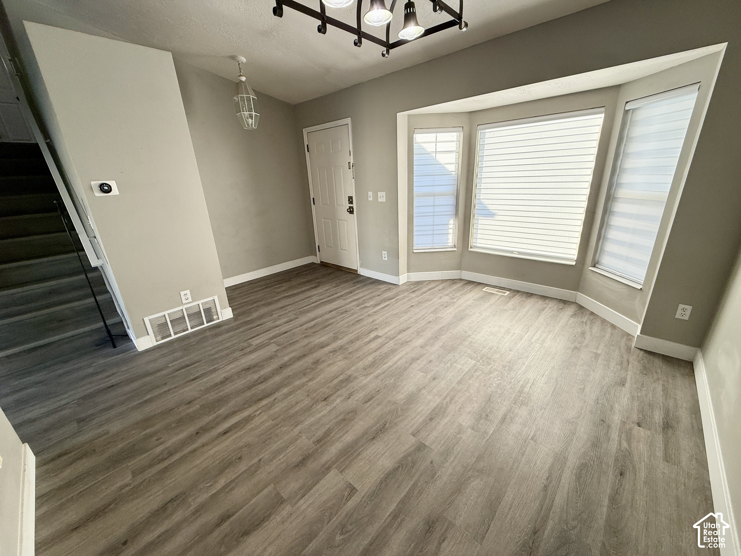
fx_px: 300
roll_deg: +3.4
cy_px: 278
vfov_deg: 85.7
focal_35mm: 14
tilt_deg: -18.4
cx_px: 370
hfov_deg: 102.1
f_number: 2.2
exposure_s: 1/120
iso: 100
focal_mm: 2.22
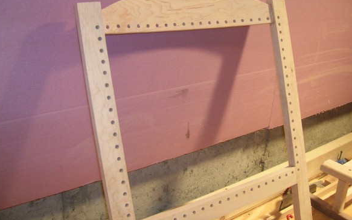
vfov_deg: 34.4
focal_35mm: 37
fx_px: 355
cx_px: 173
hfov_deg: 52.8
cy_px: 100
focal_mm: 5.7
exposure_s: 1/30.2
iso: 200
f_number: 2.9
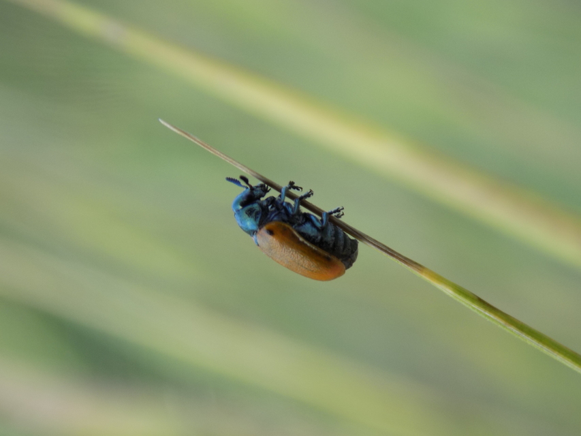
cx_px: 290
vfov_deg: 12.6
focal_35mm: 118
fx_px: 1981
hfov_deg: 16.7
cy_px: 218
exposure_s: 1/40
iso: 80
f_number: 4.8
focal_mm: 20.9
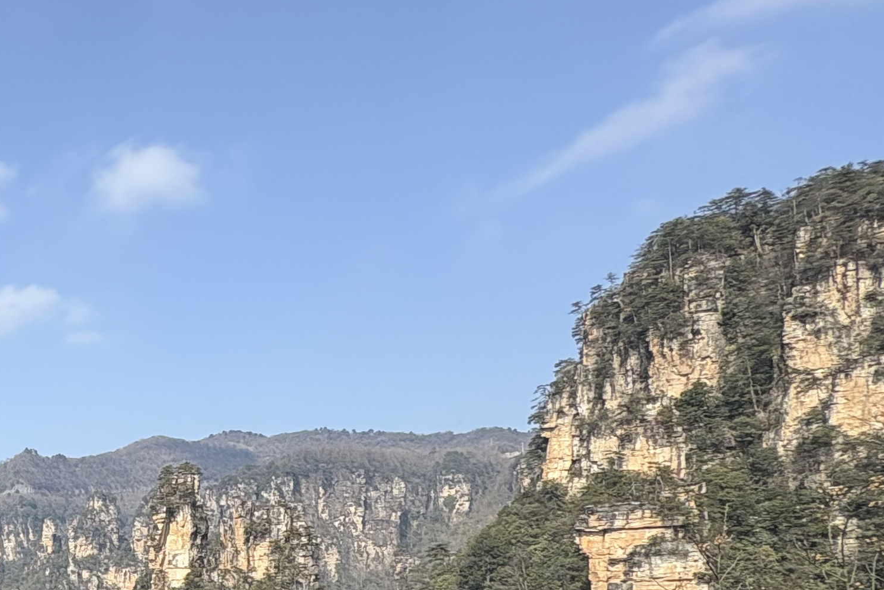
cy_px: 550
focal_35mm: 39
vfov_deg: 32.2
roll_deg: -0.9
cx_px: -278
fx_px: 958
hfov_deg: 34.3
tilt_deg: +4.7
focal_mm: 2.22
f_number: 2.2
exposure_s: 1/1637
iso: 50
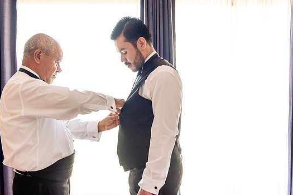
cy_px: 88
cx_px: 150
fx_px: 366
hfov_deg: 43.6
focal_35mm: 45
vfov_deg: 29.8
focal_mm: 38
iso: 800
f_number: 3.5
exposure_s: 1/160
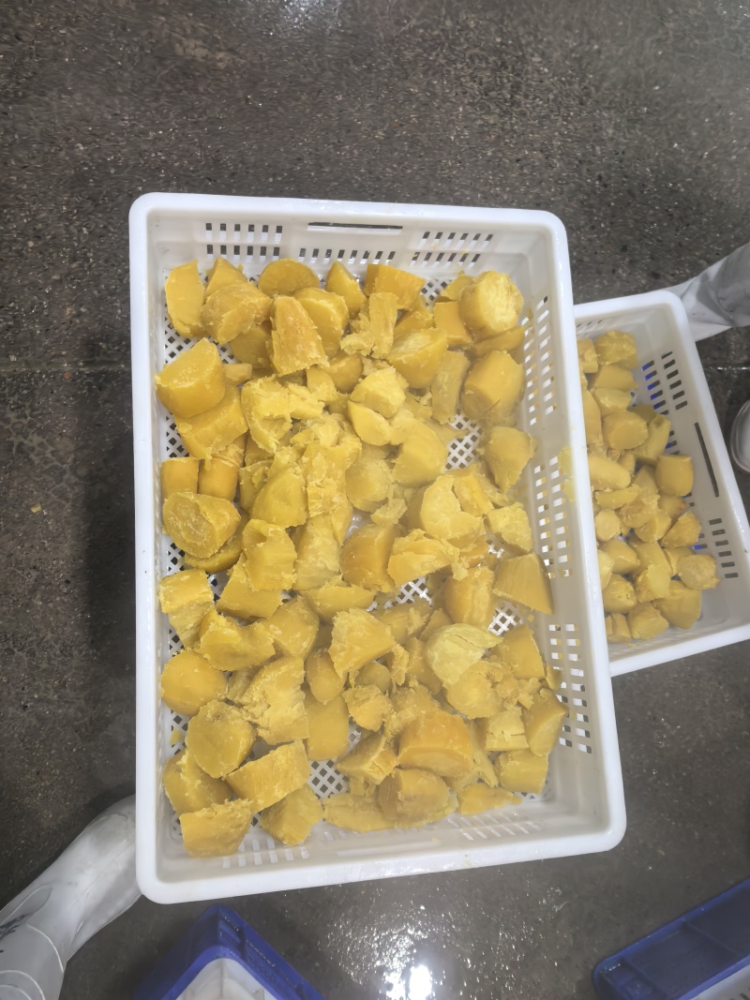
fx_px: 780
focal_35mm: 27
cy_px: 500
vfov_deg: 65.3
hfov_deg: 51.3
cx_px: 375
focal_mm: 5.75
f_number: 2
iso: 500
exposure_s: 1/100
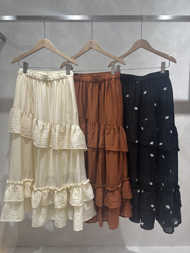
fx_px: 176
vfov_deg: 71.6
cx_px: 95
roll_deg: -0.8
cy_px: 126
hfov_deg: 56.8
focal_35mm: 24
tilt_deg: -2.0
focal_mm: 6.86
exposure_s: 1/120
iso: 160
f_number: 1.78
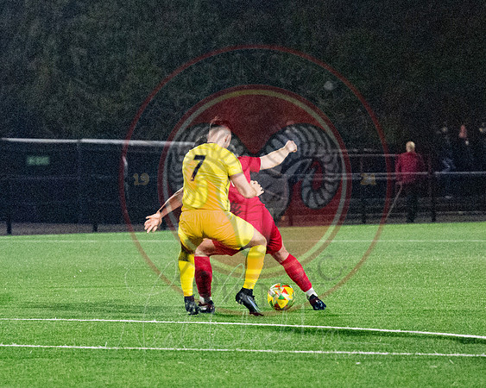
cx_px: 184
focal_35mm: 276
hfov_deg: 7.0
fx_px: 3970
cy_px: 223
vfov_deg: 5.6
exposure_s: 1/1000
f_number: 2.8
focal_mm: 96
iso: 8000
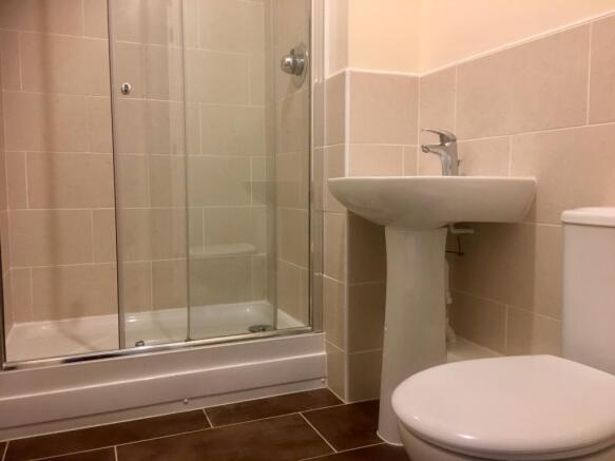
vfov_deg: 48.2
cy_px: 230
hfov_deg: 61.7
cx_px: 308
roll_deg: -0.2
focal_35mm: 29
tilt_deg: -4.7
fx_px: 515
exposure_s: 1/17
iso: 100
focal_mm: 4.15
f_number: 2.2
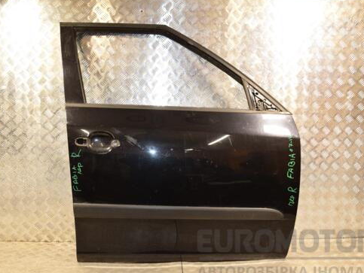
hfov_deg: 49.4
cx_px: 183
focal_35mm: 38
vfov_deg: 38.1
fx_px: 396
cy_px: 141
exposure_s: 1/100
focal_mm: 21
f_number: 5
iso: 800
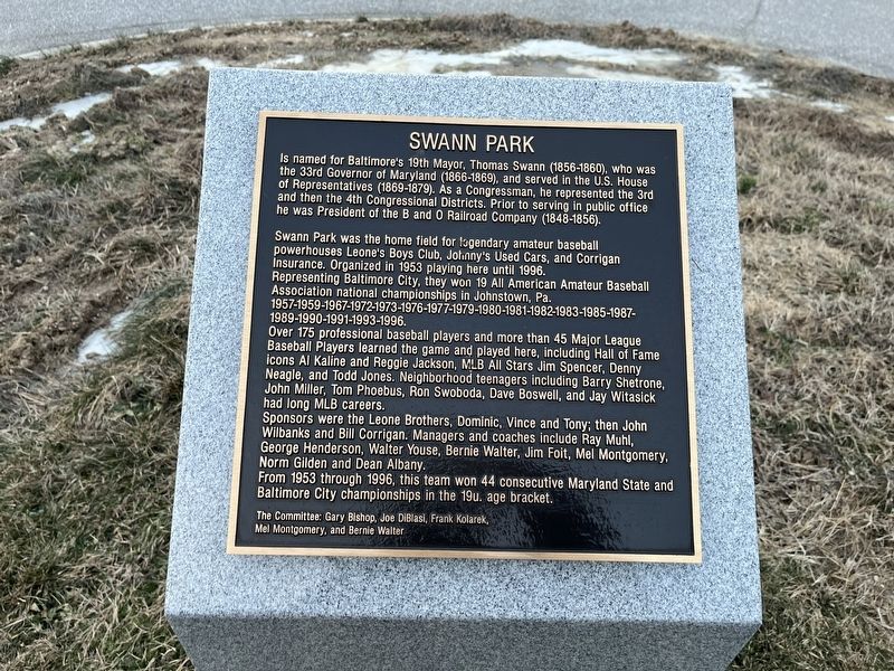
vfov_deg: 53.1
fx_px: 671
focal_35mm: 26
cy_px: 336
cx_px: 447
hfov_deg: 67.3
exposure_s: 1/122
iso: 40
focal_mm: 5.1
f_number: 1.6
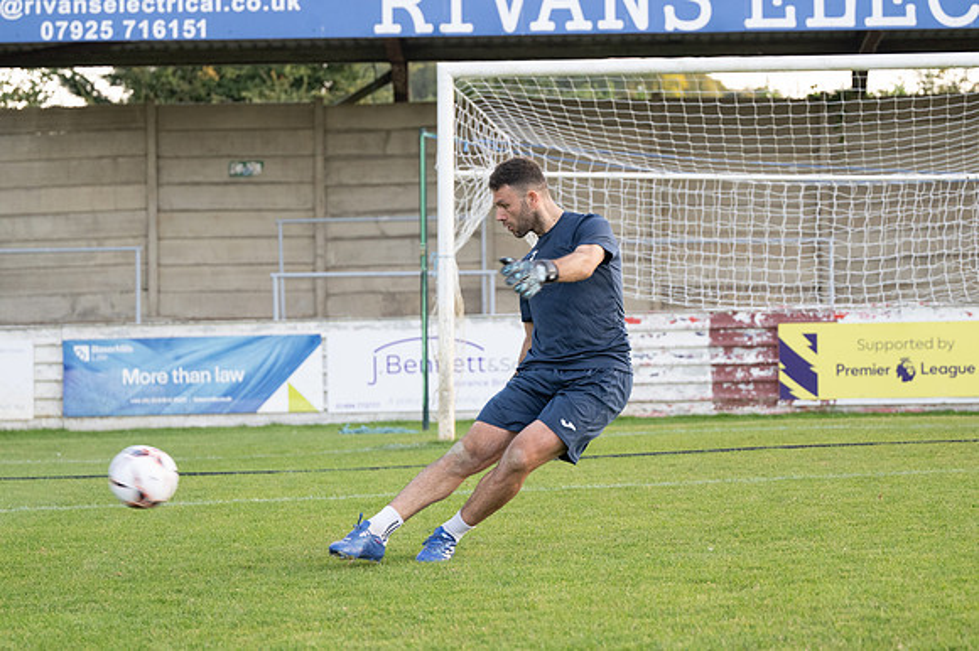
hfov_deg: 19.5
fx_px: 2854
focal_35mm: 105
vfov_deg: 13.0
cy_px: 326
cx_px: 490
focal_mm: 70
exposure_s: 1/640
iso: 1000
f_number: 2.8
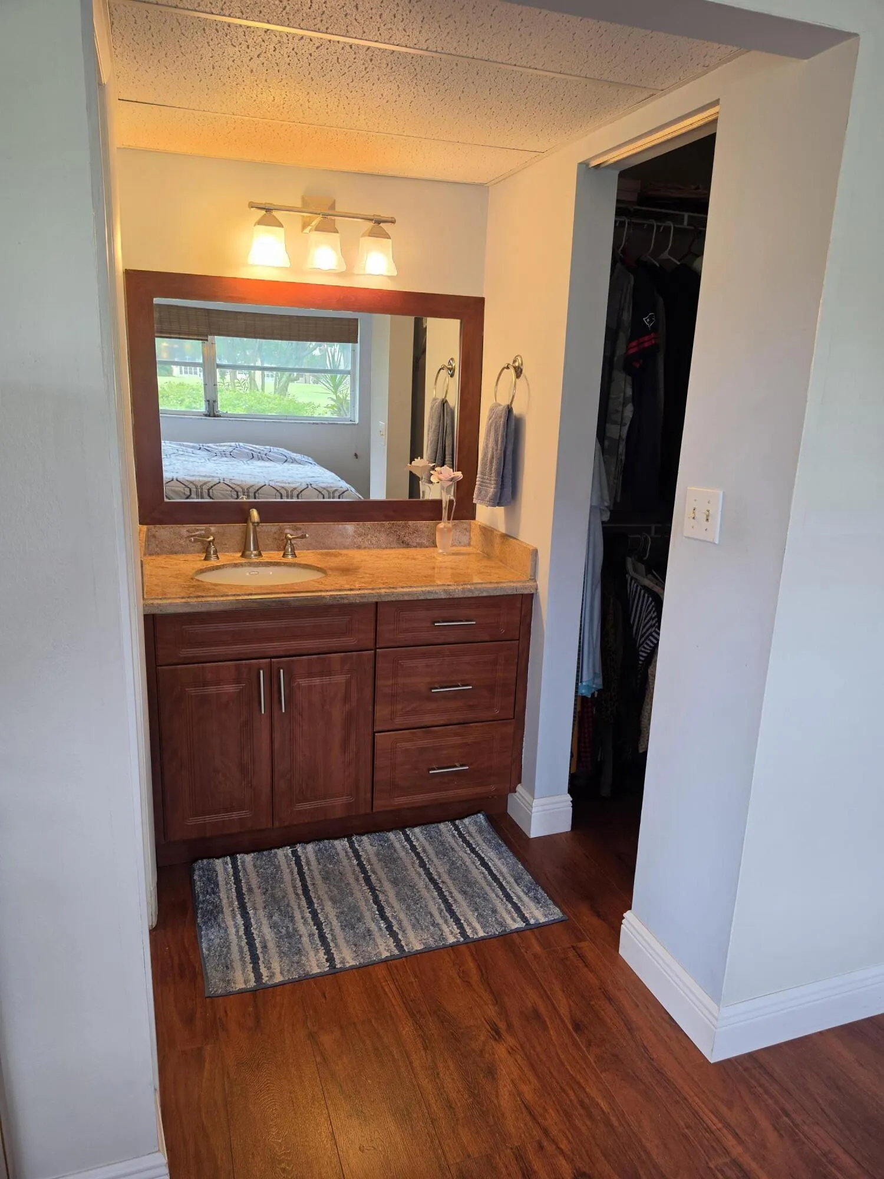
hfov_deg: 58.9
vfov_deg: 73.9
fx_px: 783
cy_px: 590
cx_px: 442
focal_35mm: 23
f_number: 1.4
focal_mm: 6.5
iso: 50
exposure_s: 1/120
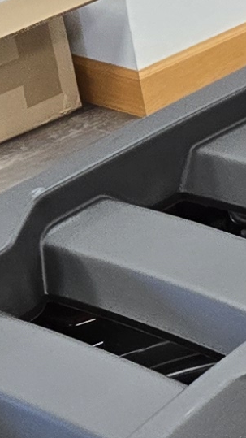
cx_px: 631
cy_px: 759
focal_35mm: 186
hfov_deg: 6.2
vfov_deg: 10.9
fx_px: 2158
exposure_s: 1/120
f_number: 1.8
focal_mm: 5.4
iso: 125
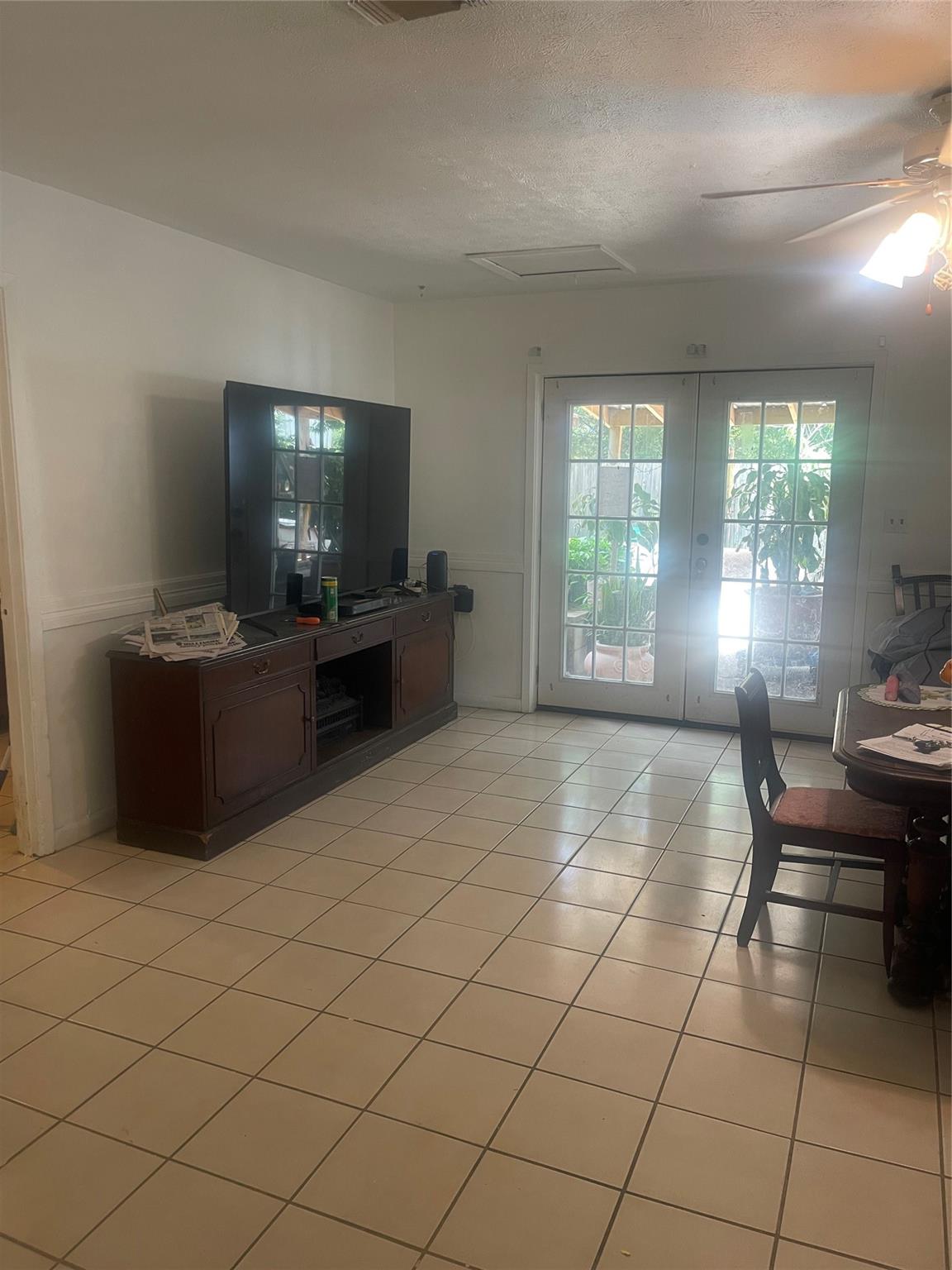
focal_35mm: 25
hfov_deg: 54.9
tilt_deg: -6.8
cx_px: 476
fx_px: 917
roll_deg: +0.3
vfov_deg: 69.4
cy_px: 635
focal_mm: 5.1
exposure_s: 1/60
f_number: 1.6
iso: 100
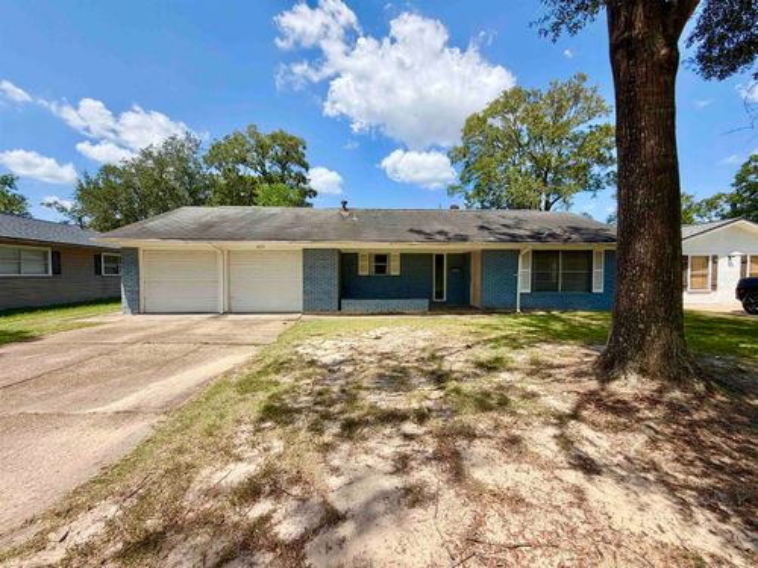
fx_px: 307
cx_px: 379
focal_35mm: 14
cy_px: 284
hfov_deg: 102.1
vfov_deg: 85.7
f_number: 2.2
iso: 25
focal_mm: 2.22
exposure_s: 1/770
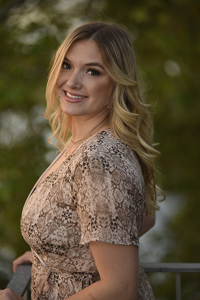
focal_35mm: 145
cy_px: 150
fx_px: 1208
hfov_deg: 9.5
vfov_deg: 14.2
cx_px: 100
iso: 640
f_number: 2.8
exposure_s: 1/200
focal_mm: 145
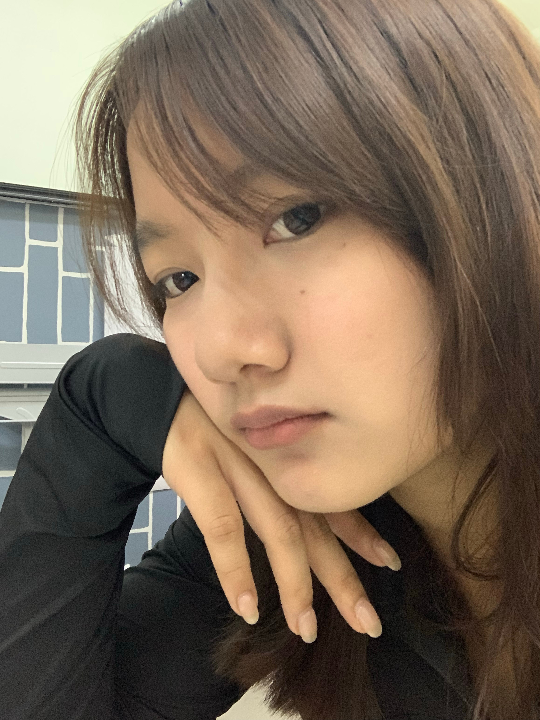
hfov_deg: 44.2
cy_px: 360
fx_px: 666
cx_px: 270
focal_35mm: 32
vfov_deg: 56.8
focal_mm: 2.87
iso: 500
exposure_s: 1/20
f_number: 2.2
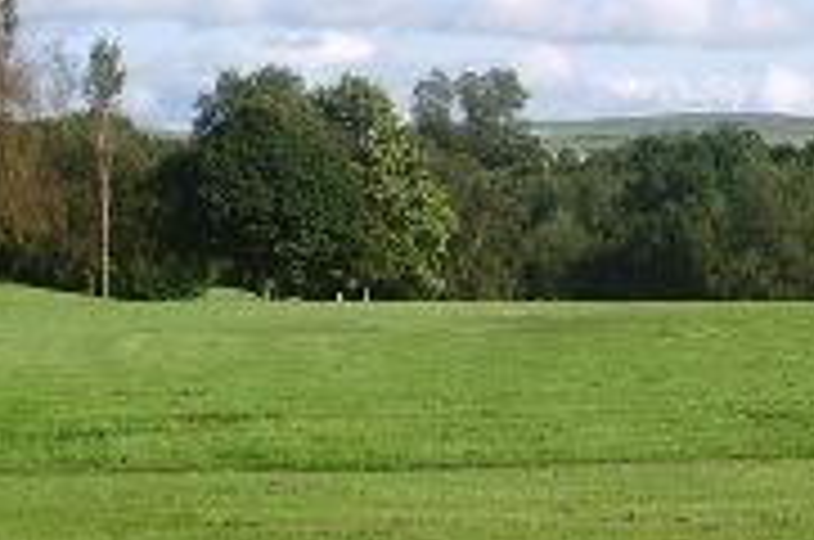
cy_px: 243
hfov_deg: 15.9
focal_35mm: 129
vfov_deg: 10.6
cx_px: 414
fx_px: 2912
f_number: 4.3
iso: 50
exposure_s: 1/400
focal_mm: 5.8
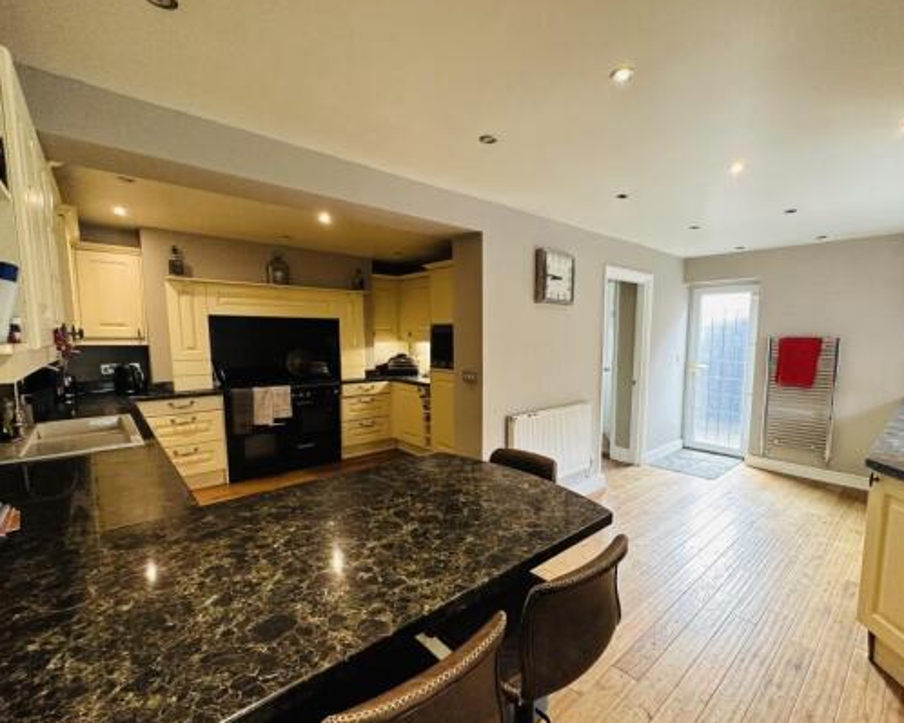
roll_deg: +0.0
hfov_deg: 92.8
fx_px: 428
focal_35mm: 16
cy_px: 381
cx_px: 498
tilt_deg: -6.1
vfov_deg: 80.3
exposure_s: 1/100
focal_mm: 2.22
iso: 250
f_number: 2.2
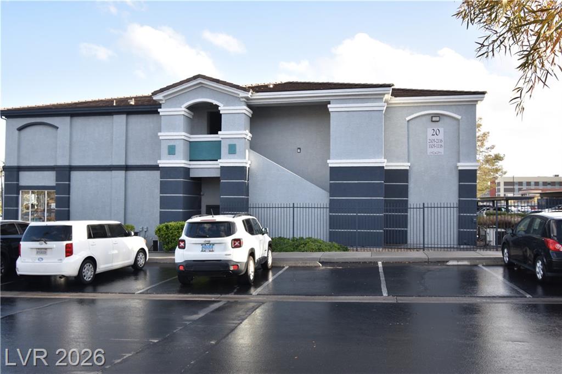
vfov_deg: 43.6
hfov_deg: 61.9
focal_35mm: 30
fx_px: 468
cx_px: 281
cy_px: 187
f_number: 5.6
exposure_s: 1/80
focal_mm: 20
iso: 100
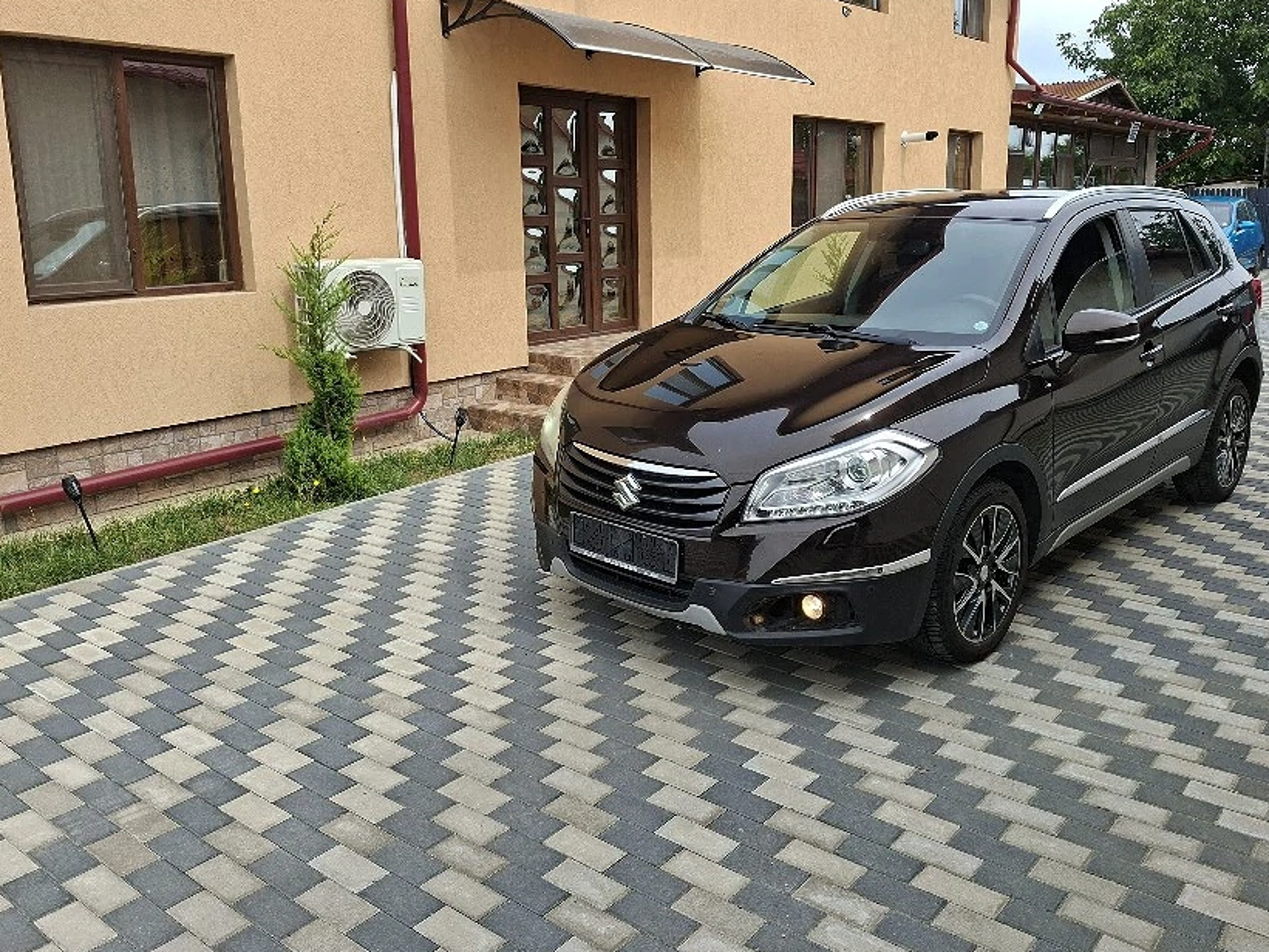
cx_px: 648
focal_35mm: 28
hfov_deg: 63.4
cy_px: 399
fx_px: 1027
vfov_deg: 49.6
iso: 50
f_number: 1.8
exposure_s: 1/1111
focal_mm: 5.54
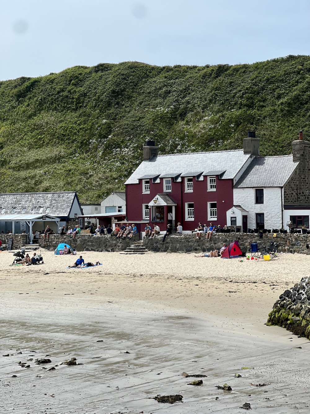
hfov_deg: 19.1
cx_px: 155
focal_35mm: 77
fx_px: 919
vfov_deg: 25.3
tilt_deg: +1.5
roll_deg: +1.5
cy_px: 207
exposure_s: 1/1167
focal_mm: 9
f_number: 2.8
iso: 32
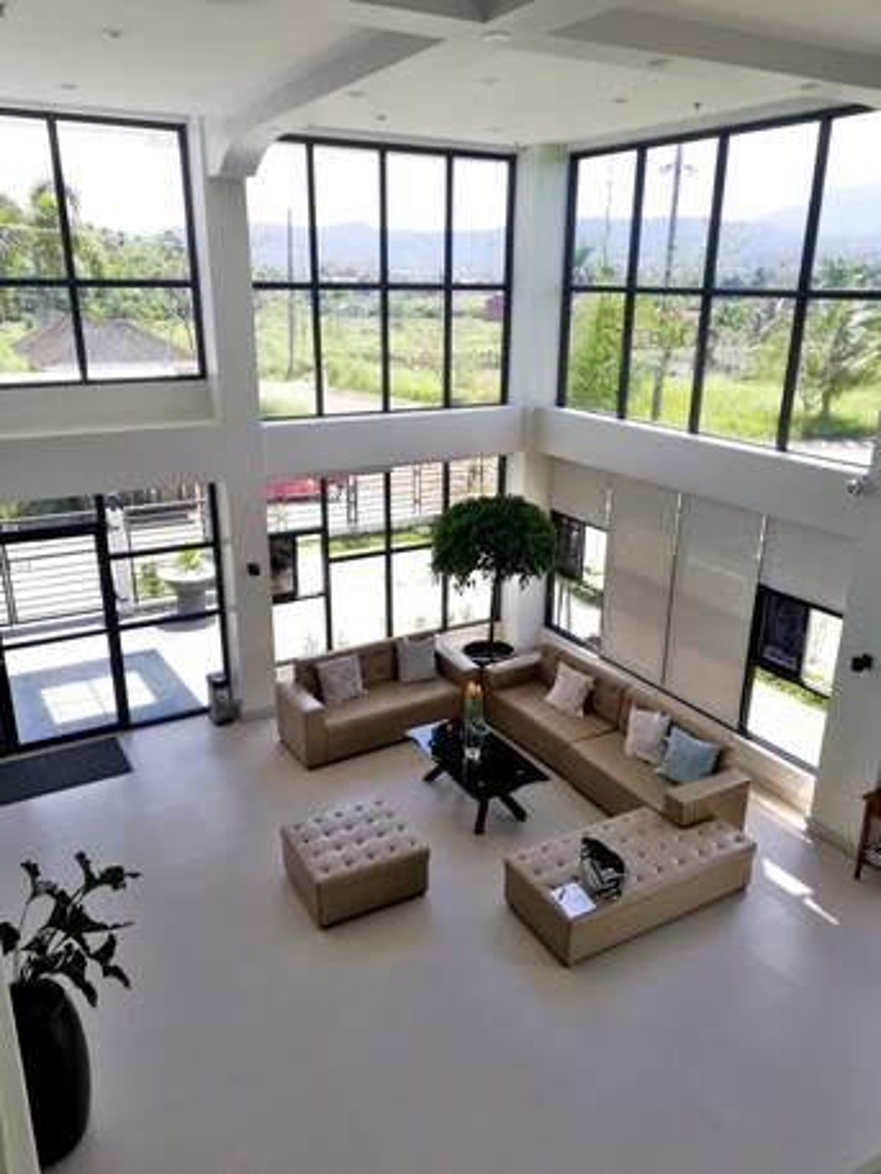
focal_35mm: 26
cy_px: 587
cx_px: 440
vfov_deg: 67.3
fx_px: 882
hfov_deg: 53.1
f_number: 2.2
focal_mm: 3.81
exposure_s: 1/50
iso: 50
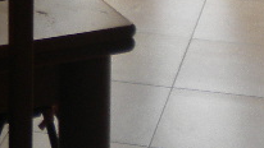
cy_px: -231
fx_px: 1330
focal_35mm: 190
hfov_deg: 10.9
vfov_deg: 6.1
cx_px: -129
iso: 113
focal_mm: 6.3
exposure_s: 1/62.2
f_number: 3.1
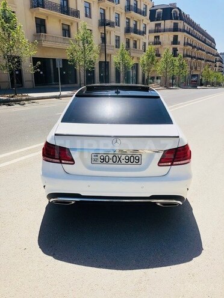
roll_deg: +1.5
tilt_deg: -14.5
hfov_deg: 49.7
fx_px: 242
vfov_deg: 63.4
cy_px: 149
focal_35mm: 28
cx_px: 112
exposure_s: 1/1919
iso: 20
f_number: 1.8
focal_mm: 3.99
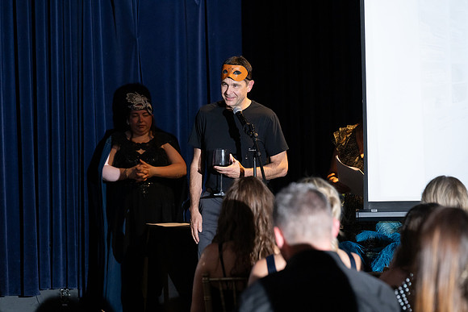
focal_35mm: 150
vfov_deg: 9.2
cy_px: 156
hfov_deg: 13.7
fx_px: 1950
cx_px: 234
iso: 2500
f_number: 5
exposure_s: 1/200
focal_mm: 150
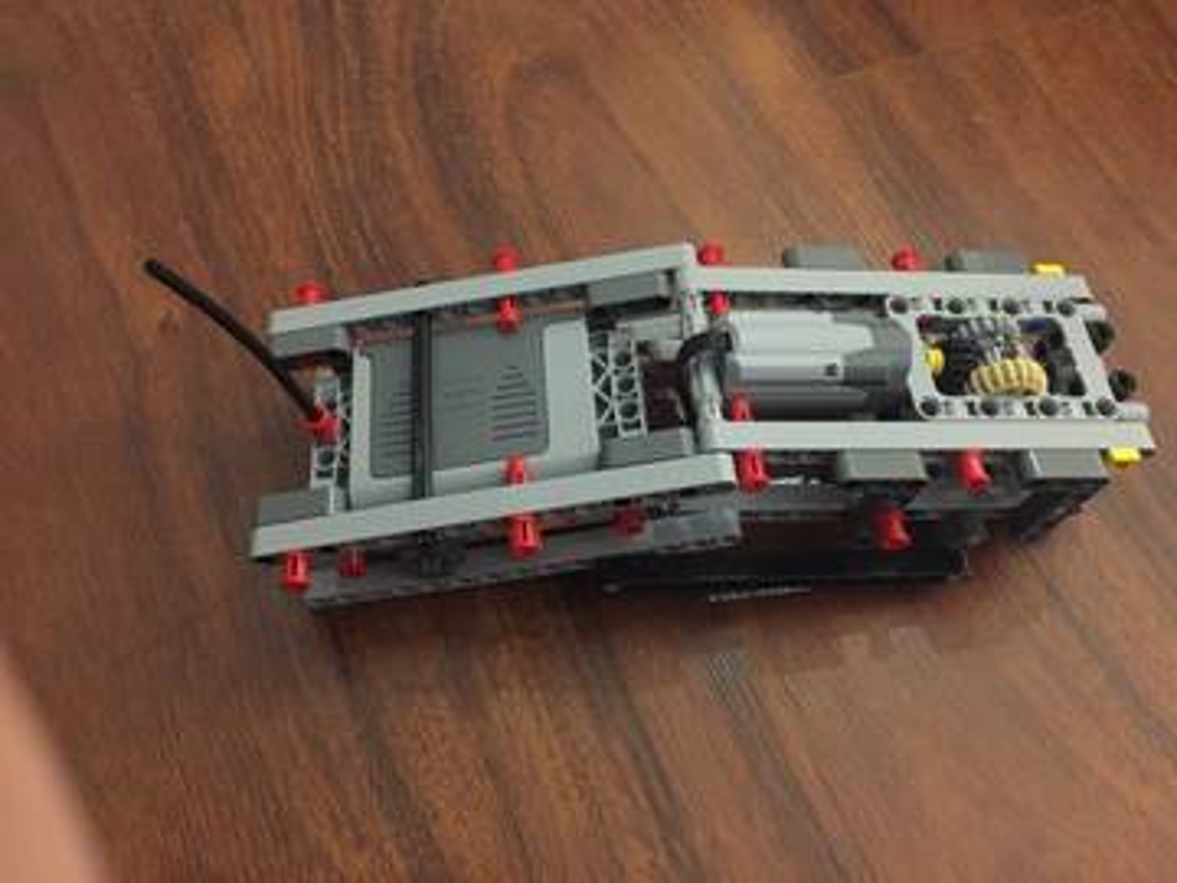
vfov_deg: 48.2
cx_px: 588
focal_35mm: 29
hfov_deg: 61.7
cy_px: 442
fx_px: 986
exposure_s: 1/17
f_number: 2.2
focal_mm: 4.15
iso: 500
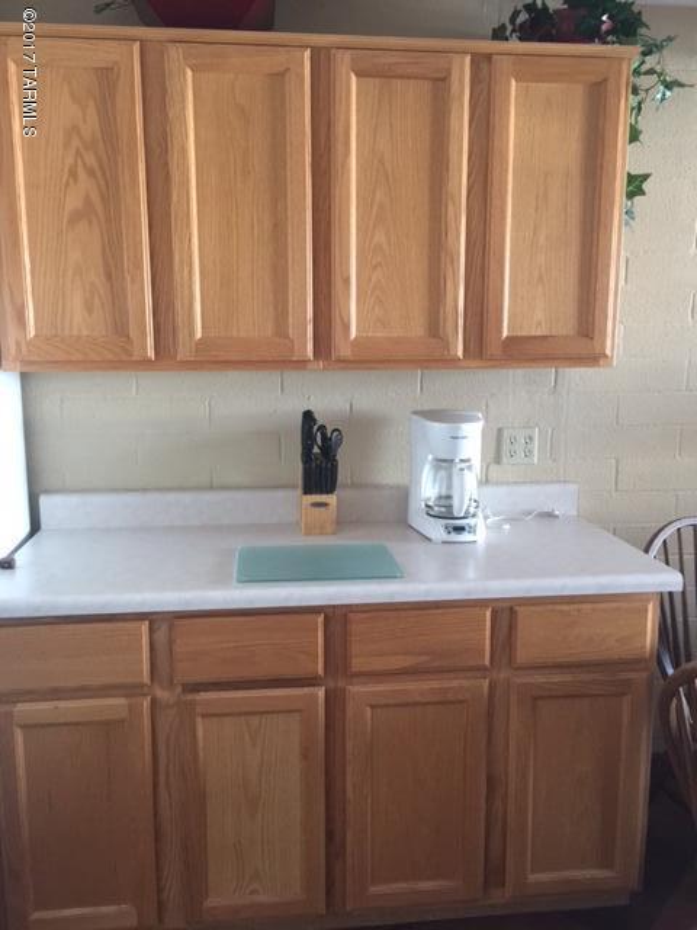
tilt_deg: -11.5
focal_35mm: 29
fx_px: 779
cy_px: 465
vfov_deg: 61.7
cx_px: 348
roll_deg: -1.0
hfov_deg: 48.2
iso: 125
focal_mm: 4.15
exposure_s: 1/8
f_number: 2.2
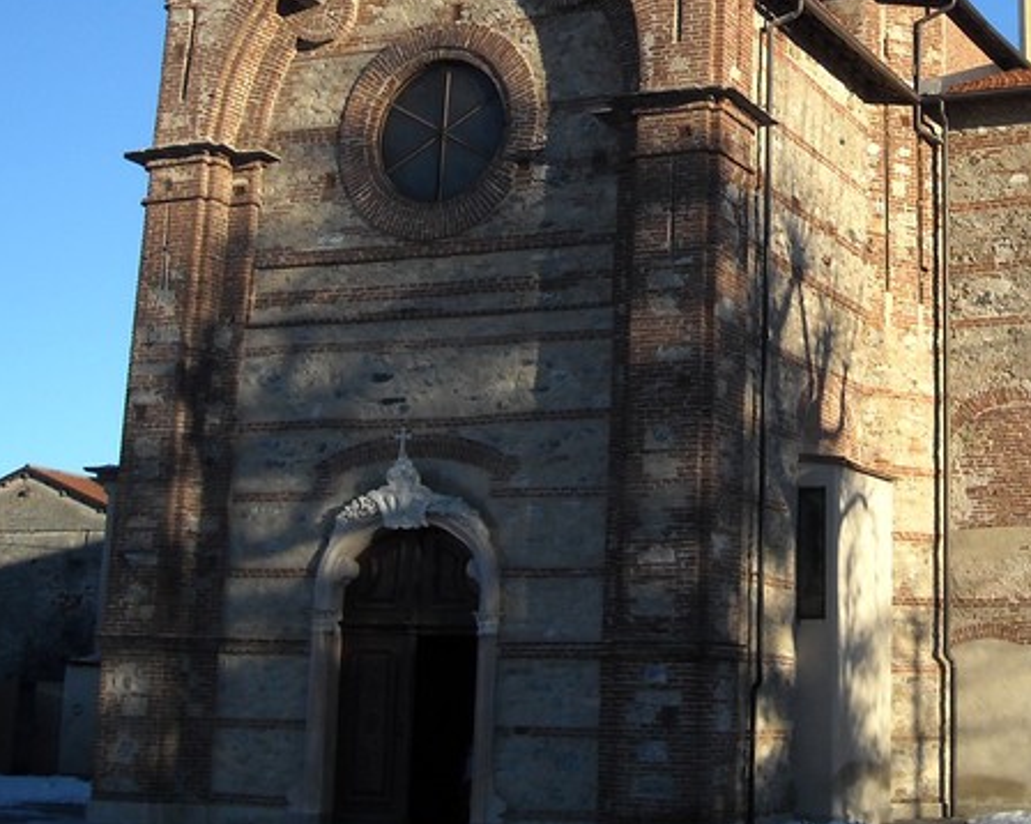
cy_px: 173
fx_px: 1861
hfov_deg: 30.3
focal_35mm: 61
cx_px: 801
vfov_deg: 24.6
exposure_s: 1/184
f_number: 5.6
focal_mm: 5.7
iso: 64
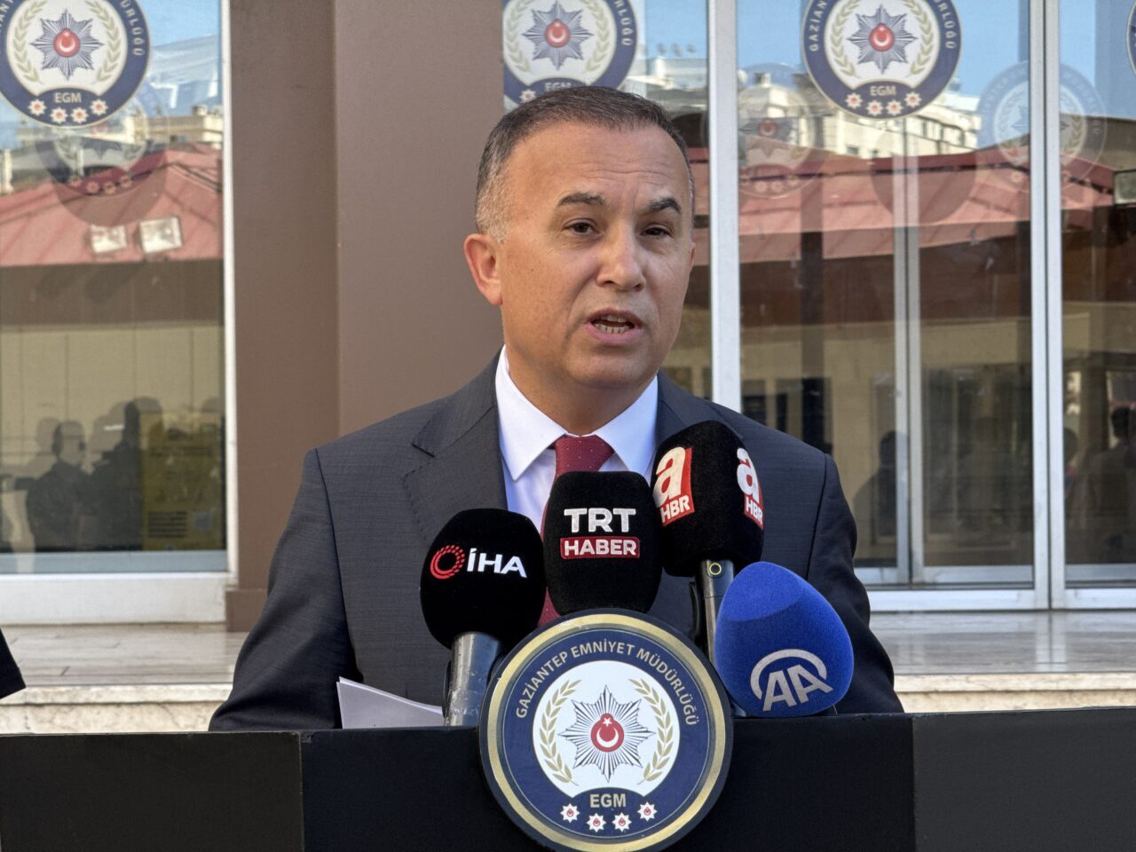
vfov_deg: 12.3
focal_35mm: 120
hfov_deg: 16.4
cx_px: 568
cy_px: 426
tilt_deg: +0.8
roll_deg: +0.9
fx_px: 3938
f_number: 2.8
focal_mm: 15.66
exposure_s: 1/166
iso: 50
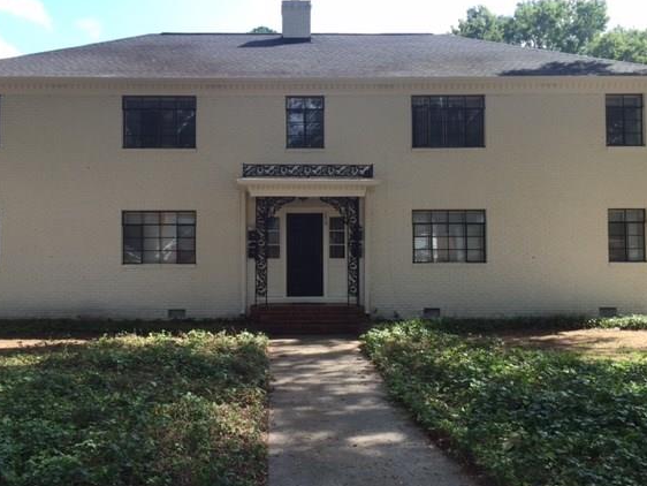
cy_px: 255
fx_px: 617
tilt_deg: +1.3
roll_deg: -0.2
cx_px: 283
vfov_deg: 43.0
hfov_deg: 55.2
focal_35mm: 33
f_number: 2.2
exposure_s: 1/408
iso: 32
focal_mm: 4.15
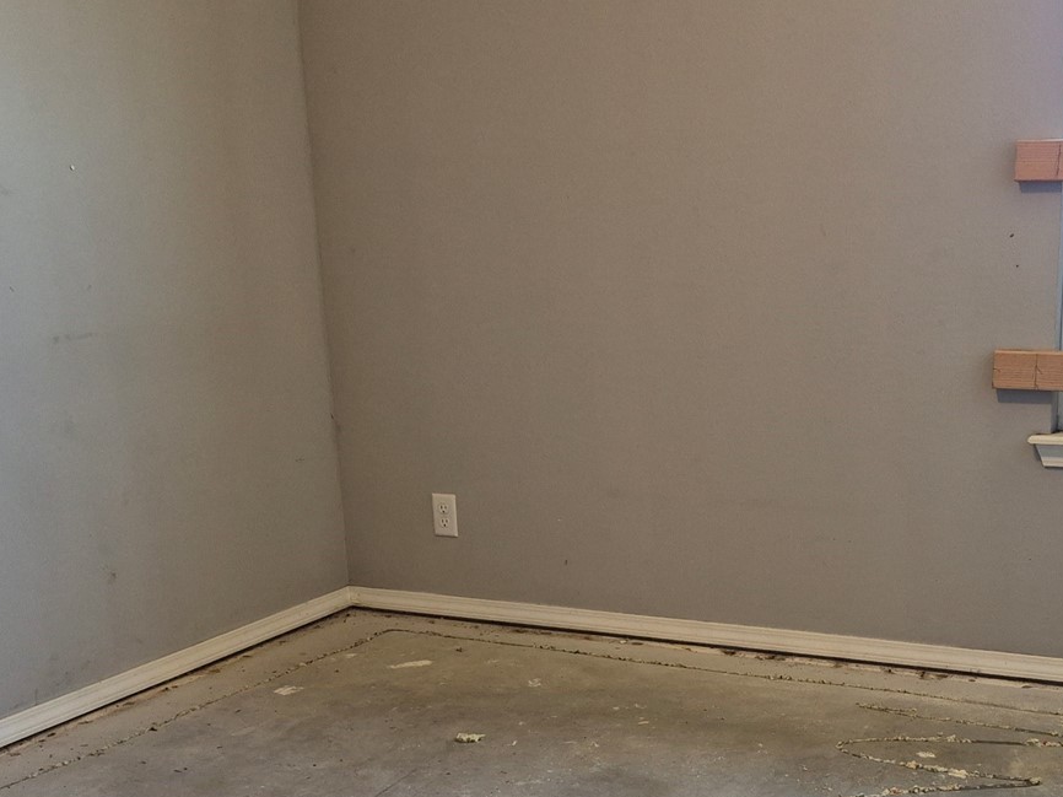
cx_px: 727
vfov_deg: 27.9
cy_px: 658
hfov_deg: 37.0
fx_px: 1566
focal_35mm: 51
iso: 250
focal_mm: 5.4
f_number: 1.8
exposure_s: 1/120
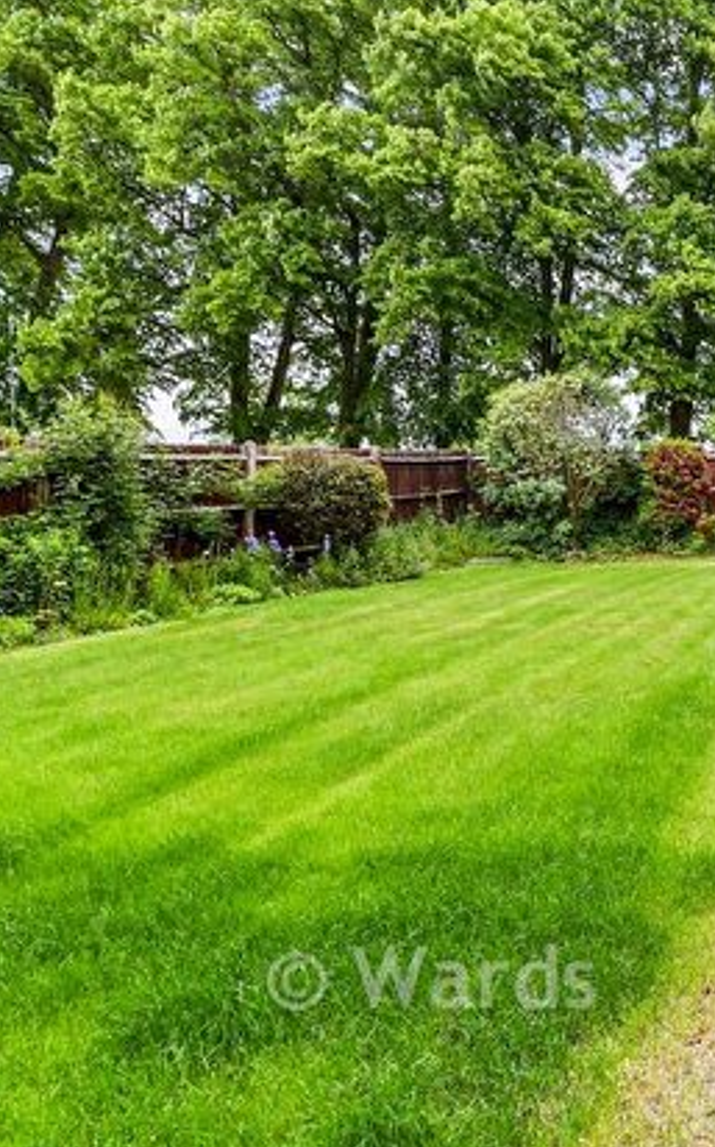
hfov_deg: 35.2
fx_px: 812
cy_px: 533
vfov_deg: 70.4
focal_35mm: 26
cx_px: 899
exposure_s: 1/200
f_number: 8
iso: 320
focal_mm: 10
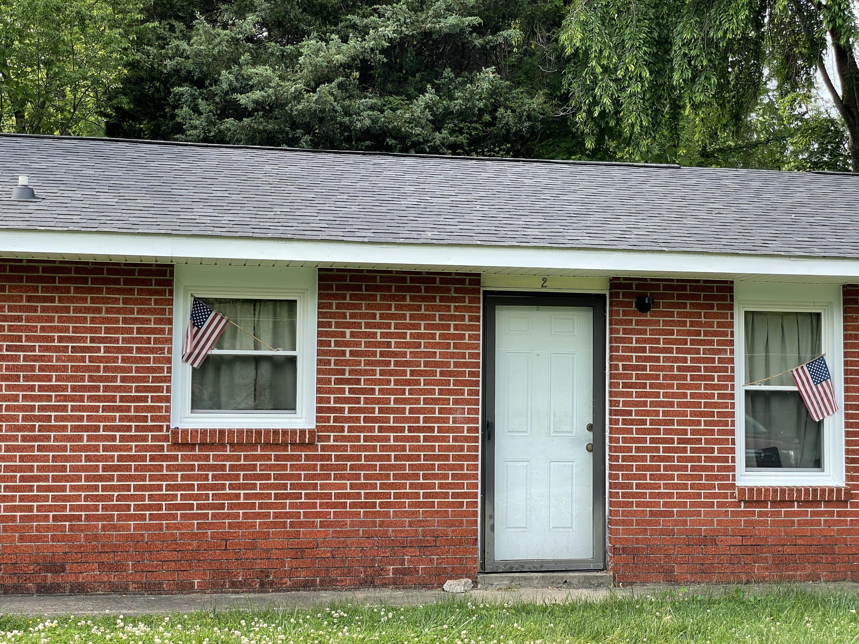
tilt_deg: +3.2
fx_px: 1290
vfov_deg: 28.0
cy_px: 322
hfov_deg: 36.8
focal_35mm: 52
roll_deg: -0.5
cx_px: 430
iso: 25
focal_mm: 6
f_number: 2
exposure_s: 1/366
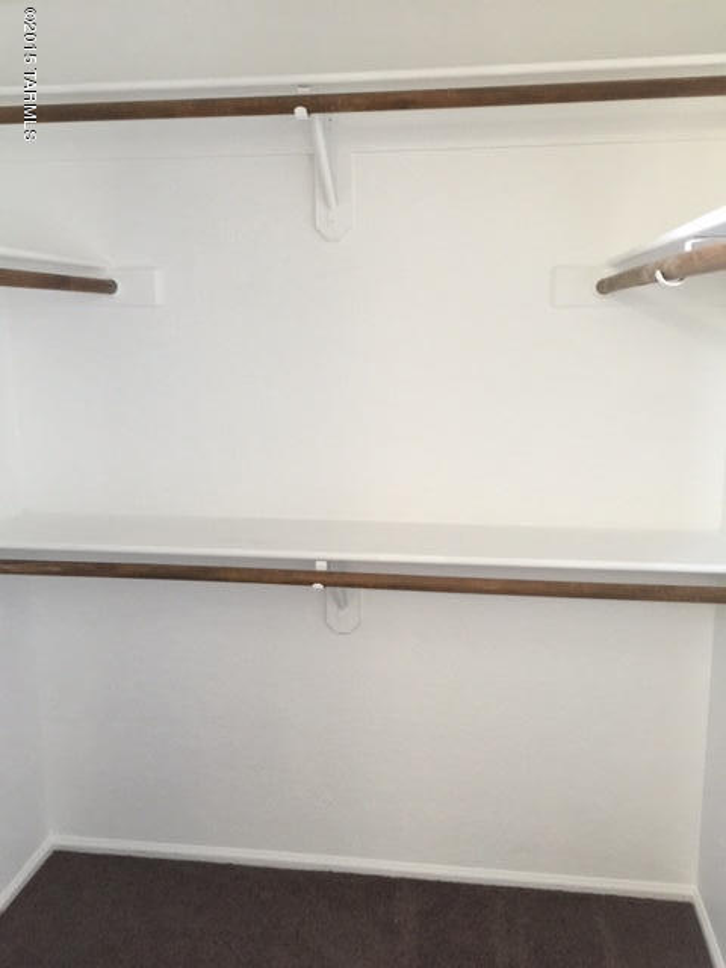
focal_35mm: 29
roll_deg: +0.6
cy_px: 484
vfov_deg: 61.7
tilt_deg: -9.4
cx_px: 363
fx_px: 811
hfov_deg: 48.2
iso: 100
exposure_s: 1/15
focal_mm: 4.15
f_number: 2.2
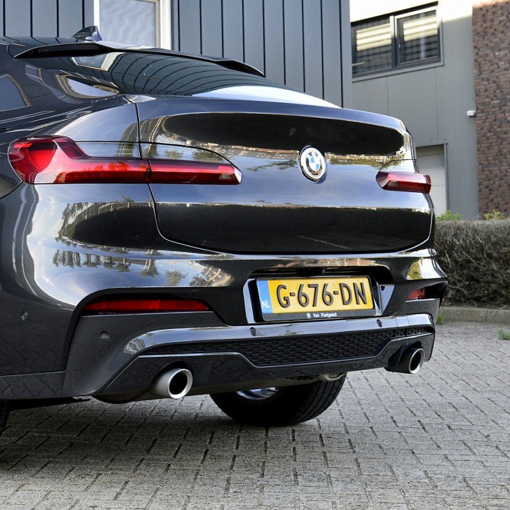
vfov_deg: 25.3
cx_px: 42
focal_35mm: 68
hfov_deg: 24.6
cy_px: 215
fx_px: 1133
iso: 400
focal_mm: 28
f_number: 9
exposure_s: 1/100
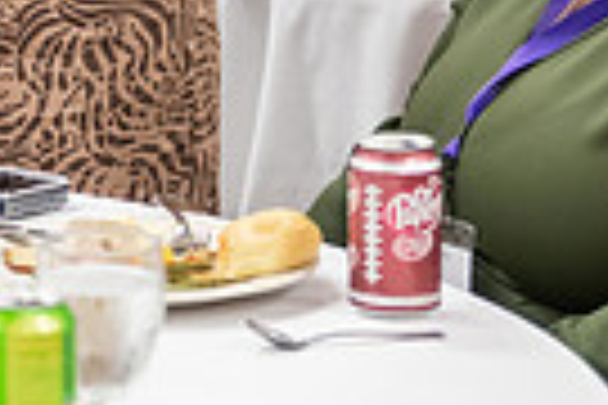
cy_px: -461
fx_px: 3631
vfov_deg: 6.2
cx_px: -5
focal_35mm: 215
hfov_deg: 9.5
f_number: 2.8
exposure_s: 1/160
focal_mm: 50
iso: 2500
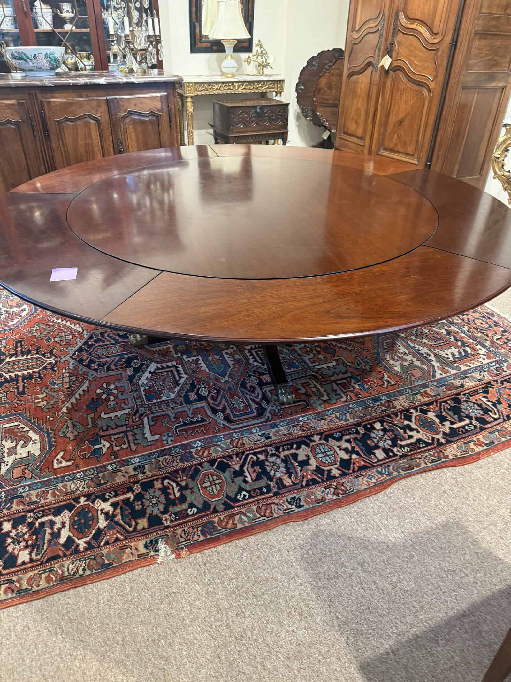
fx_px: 472
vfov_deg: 71.6
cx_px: 256
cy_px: 341
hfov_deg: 56.8
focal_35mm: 24
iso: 320
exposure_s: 1/60
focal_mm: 6.76
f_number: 1.78
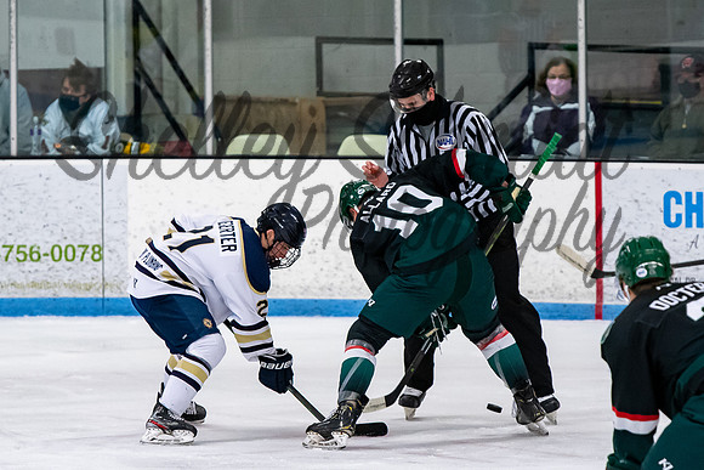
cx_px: 327
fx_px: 7757
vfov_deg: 3.5
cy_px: 190
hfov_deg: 5.2
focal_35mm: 397
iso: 2200
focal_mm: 190
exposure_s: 1/800
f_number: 3.5
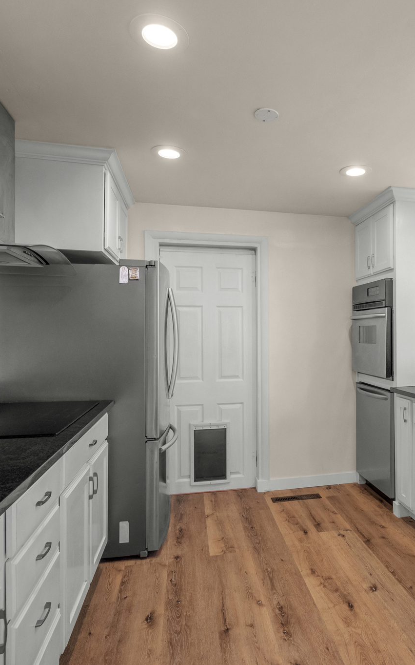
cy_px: 333
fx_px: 416
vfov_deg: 77.2
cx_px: 286
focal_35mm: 23
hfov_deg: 51.7
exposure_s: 1/3
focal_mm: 15
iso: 500
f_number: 8
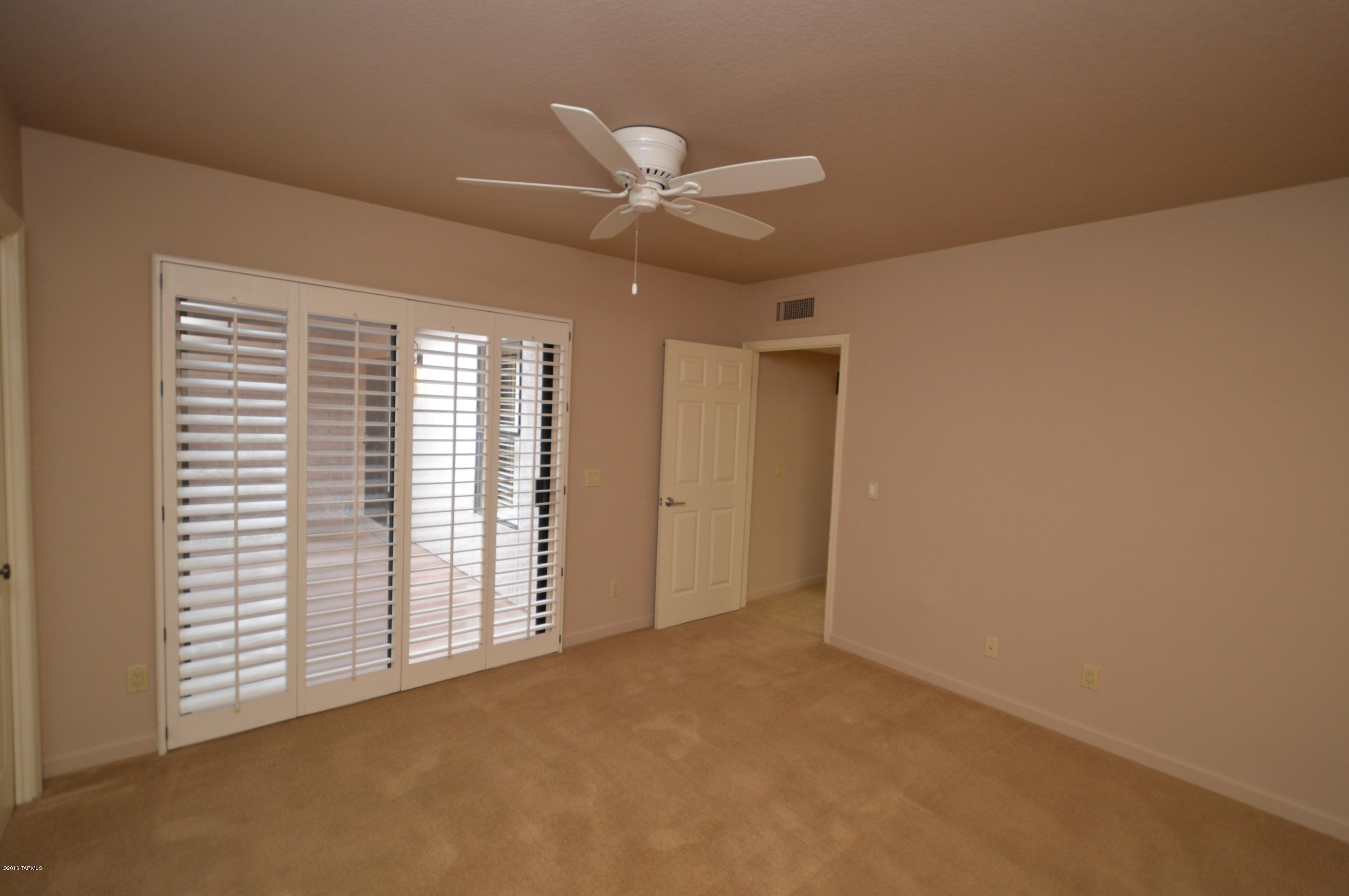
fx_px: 562
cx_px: 674
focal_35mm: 15
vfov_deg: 77.2
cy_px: 448
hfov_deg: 100.4
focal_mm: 10
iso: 400
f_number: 3.5
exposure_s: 1/60
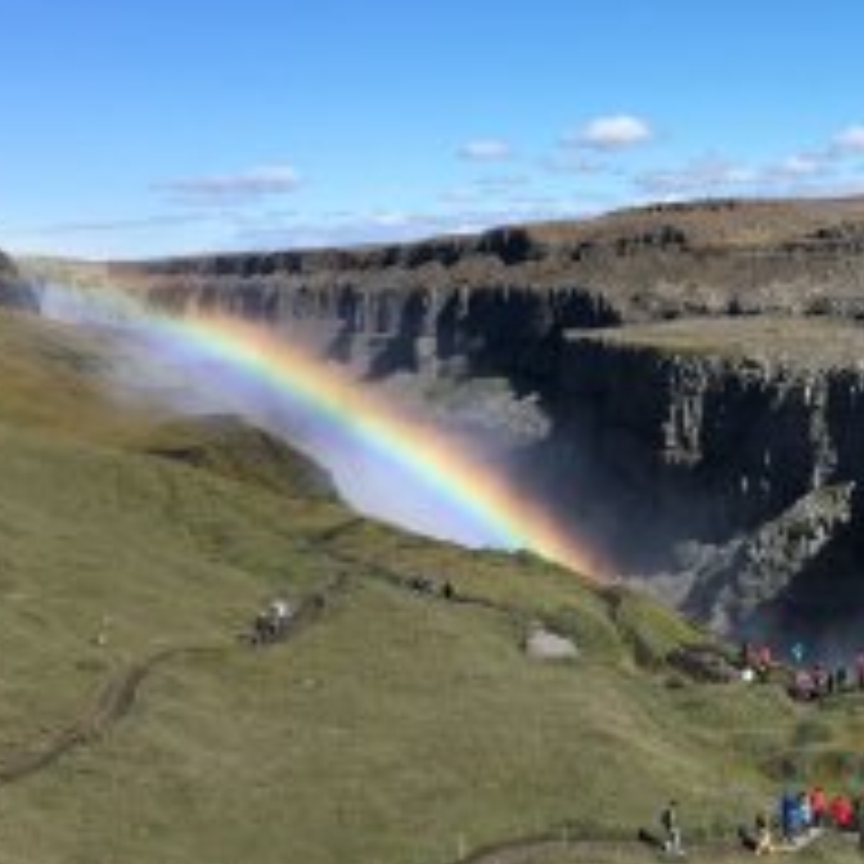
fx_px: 1581
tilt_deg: +0.0
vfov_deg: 30.1
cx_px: 806
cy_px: 236
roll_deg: +1.8
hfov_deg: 29.1
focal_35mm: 56
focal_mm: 4.15
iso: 25
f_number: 2.2
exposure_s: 1/1832
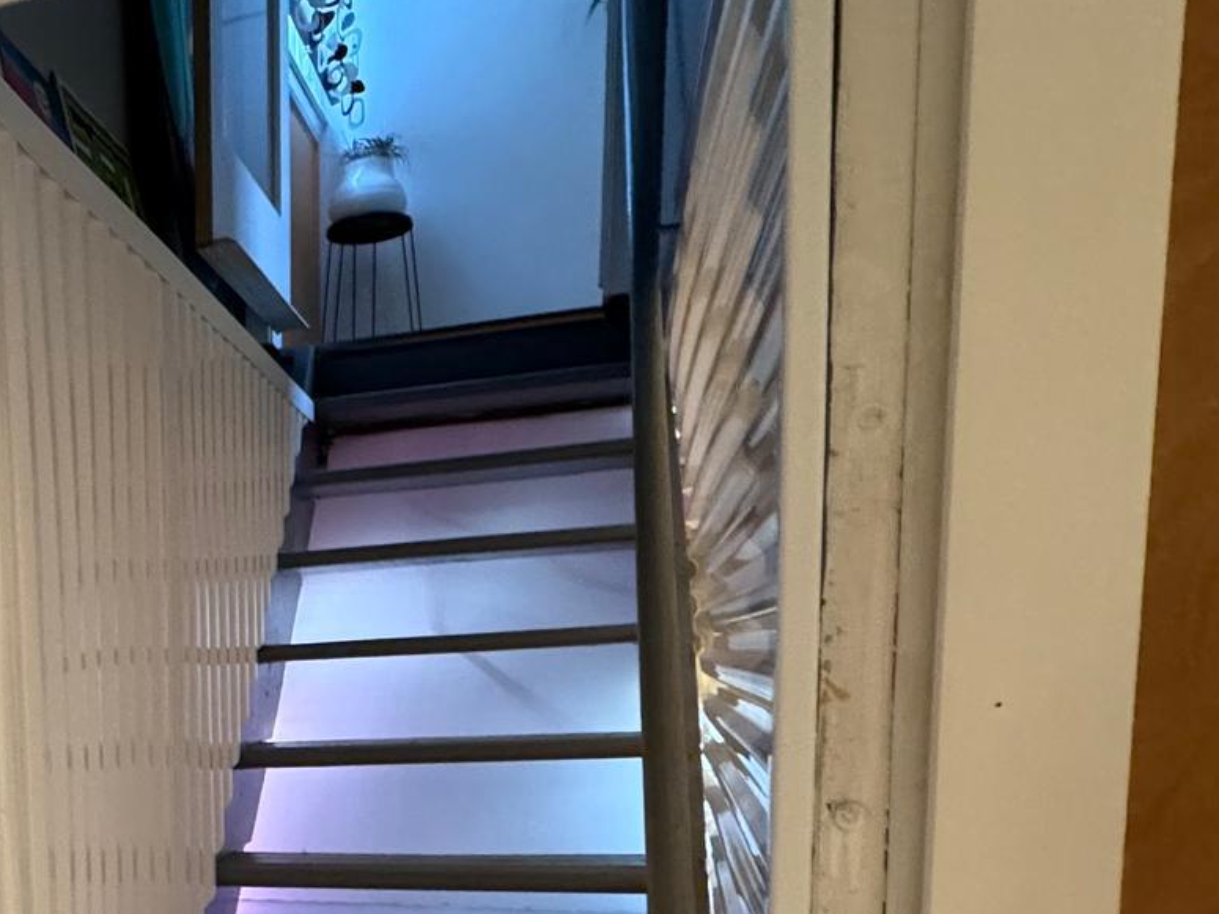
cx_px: -6
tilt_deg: -9.6
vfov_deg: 35.6
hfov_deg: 43.0
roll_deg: +2.7
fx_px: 1303
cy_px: 872
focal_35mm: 37
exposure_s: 1/60
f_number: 2.2
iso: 1000
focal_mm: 2.22
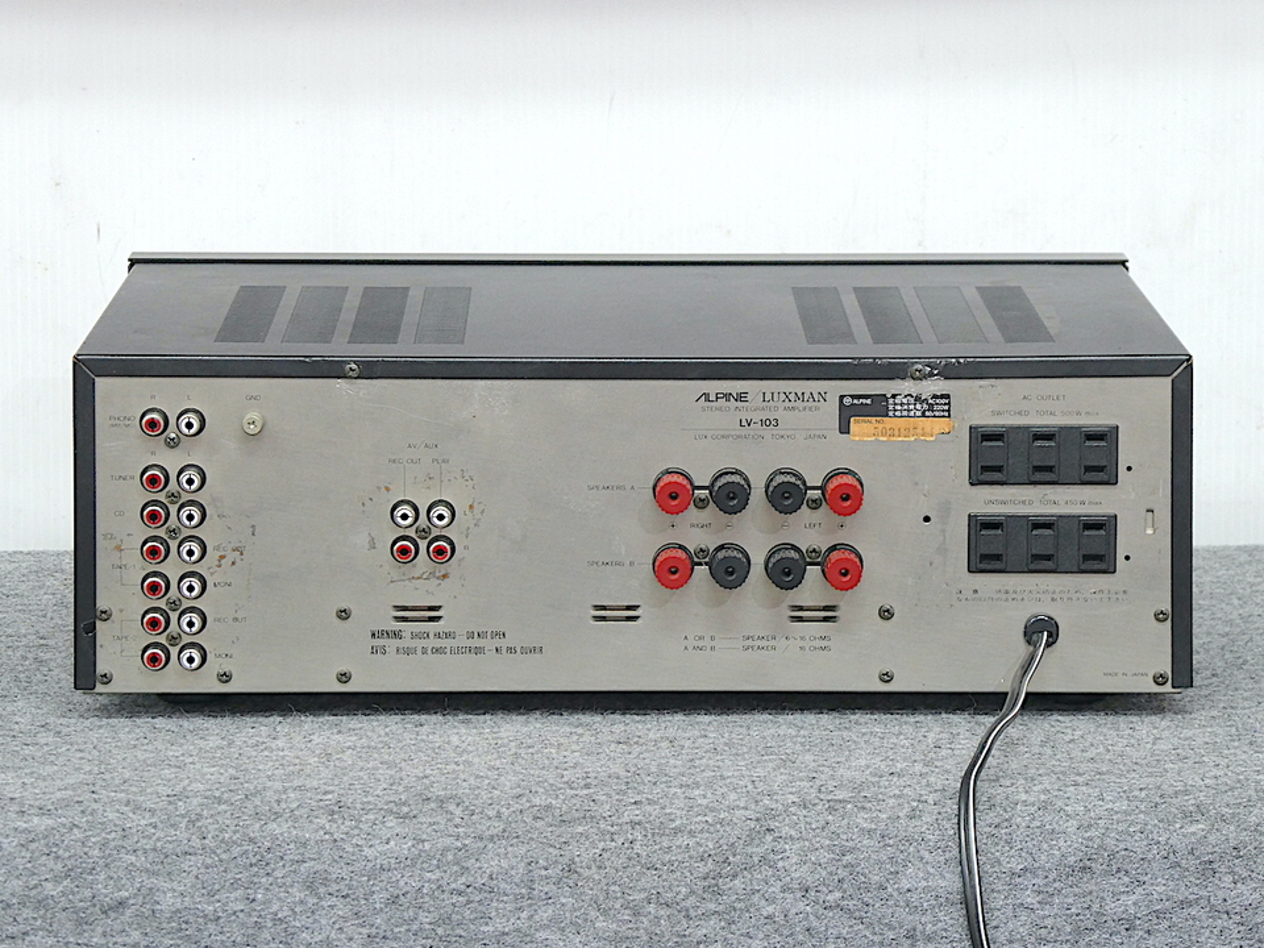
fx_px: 5514
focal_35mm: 151
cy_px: 474
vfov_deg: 9.8
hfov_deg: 13.1
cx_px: 632
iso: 200
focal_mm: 27.1
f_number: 5.4
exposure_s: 1/4
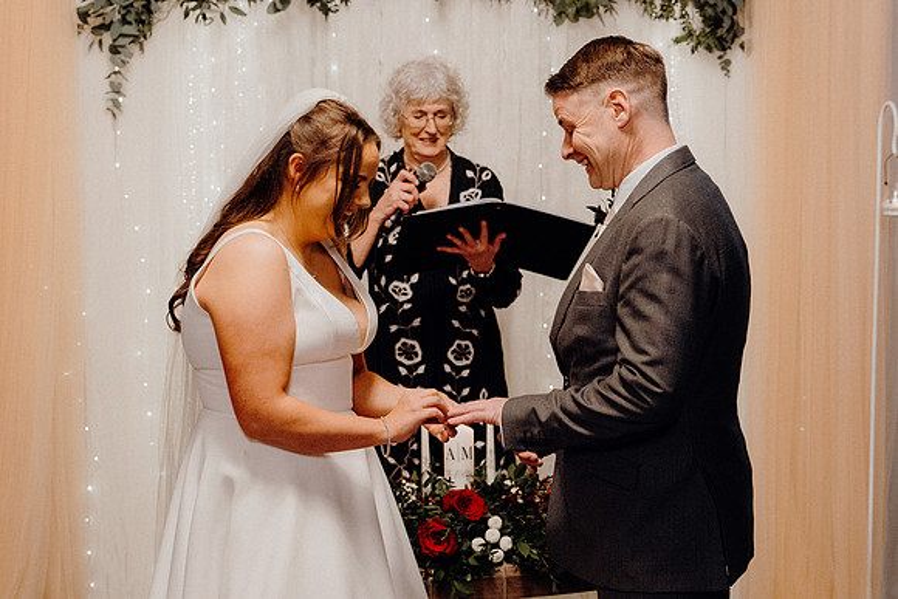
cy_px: 300
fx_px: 1672
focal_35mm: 67
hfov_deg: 30.1
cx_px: 449
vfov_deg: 20.3
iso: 3200
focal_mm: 45
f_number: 3.5
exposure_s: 1/160
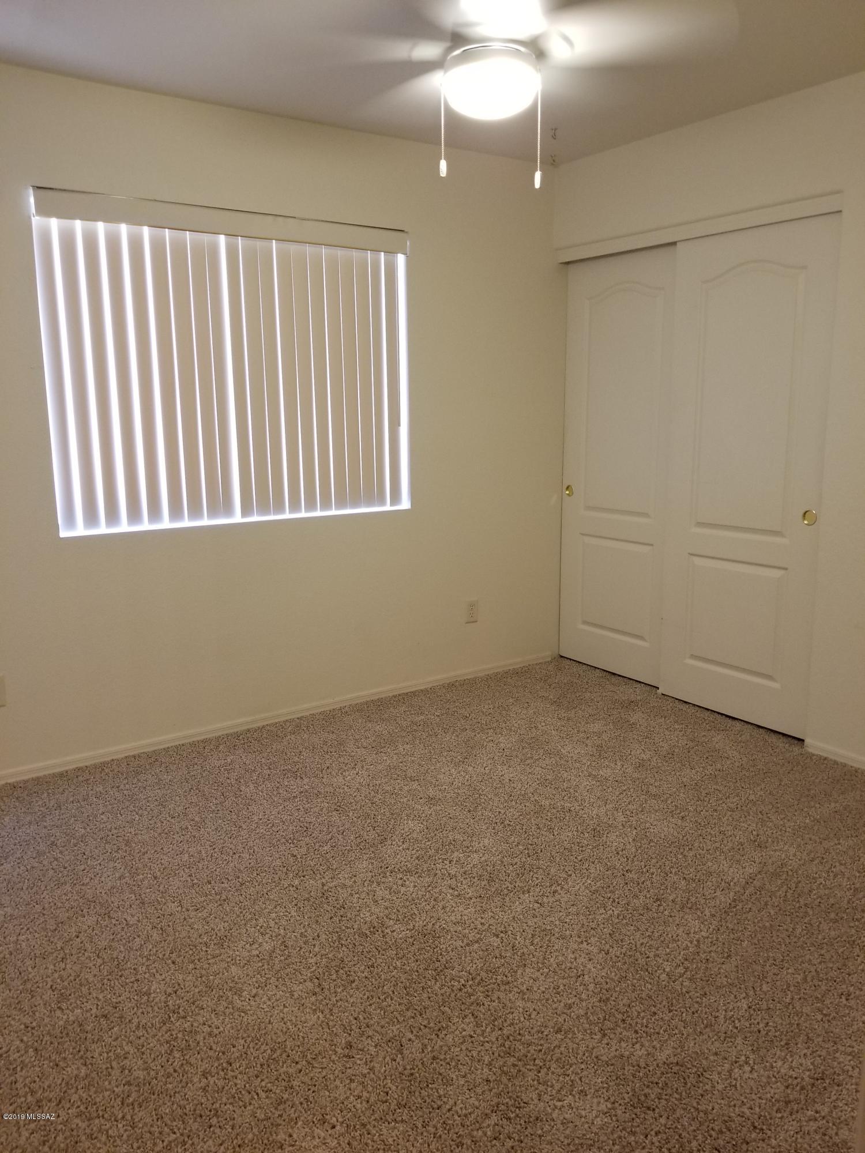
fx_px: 866
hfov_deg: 53.1
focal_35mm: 26
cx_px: 432
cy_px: 576
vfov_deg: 67.3
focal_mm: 4.3
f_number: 1.7
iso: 160
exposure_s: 1/30
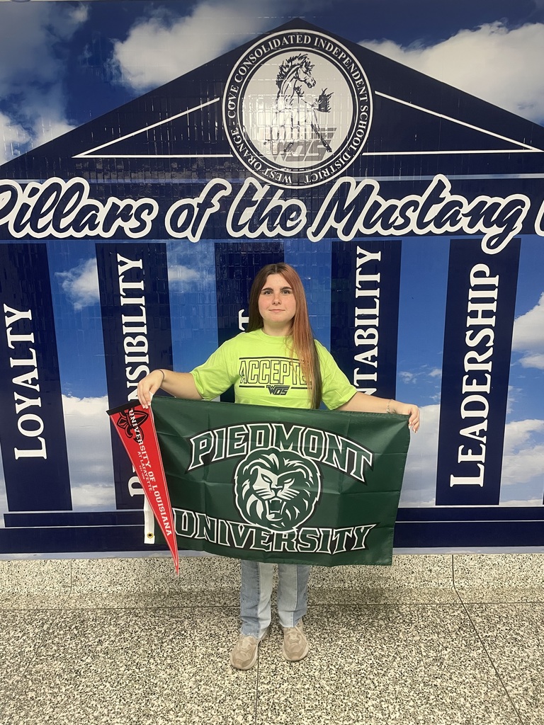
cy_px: 362
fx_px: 545
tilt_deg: -11.7
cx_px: 272
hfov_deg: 53.1
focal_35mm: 26
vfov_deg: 67.3
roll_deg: +0.6
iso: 160
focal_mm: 4.2
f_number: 1.6
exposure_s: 1/60
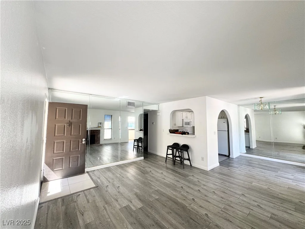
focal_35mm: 14
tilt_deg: +3.6
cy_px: 114
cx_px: 152
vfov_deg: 85.7
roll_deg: -0.7
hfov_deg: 102.1
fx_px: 123
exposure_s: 1/99
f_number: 2.2
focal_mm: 2.22
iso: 64
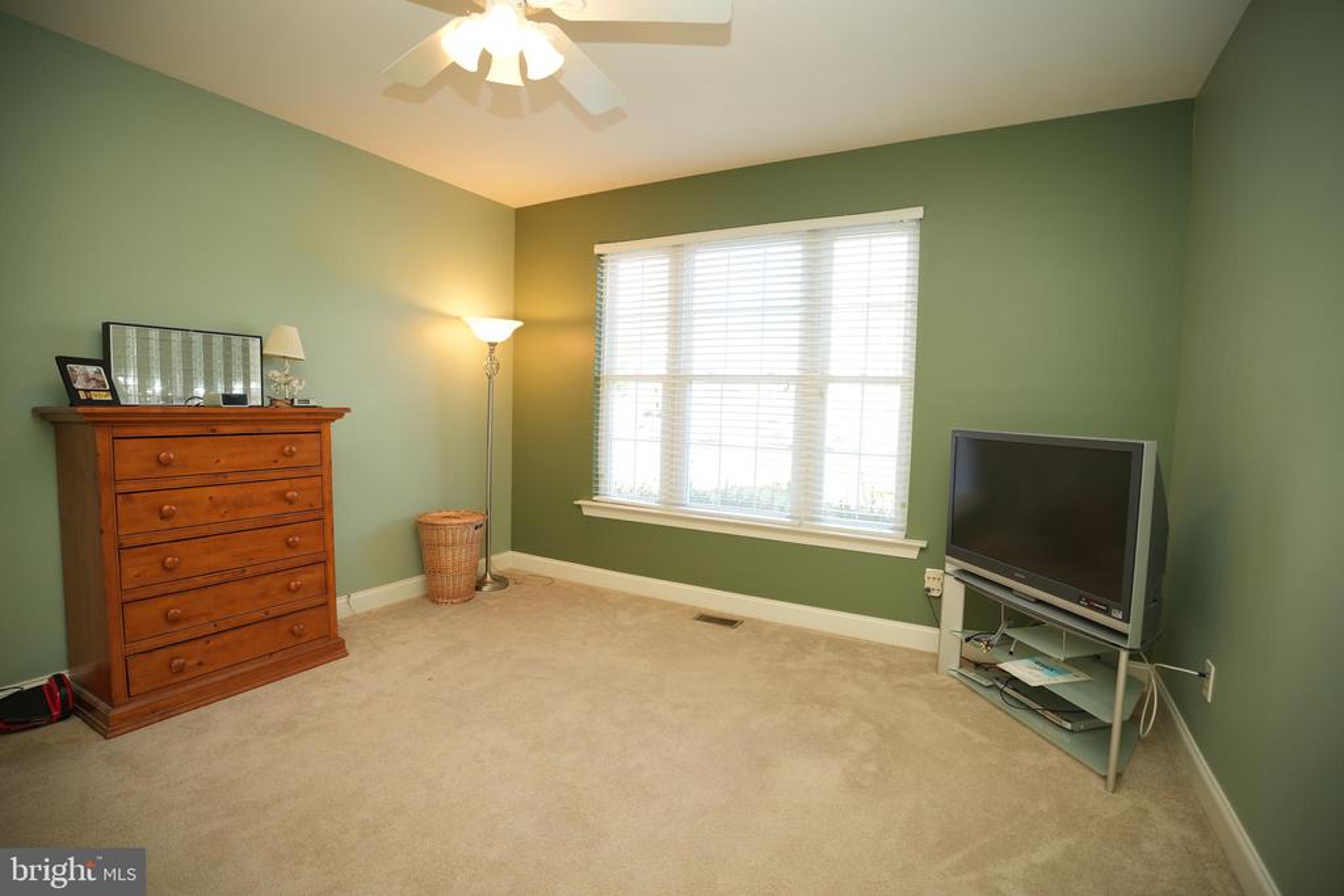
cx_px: 672
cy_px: 448
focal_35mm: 16
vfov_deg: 73.8
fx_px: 597
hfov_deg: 96.7
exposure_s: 1/60
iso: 250
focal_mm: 16
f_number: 2.8
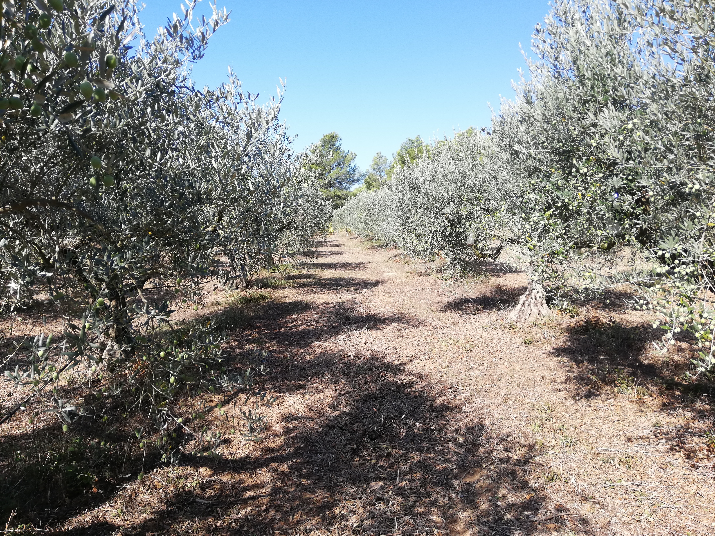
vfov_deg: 53.1
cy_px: 268
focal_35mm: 26
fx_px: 537
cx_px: 358
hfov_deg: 67.3
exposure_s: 1/401
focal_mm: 3.81
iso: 50
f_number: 2.2
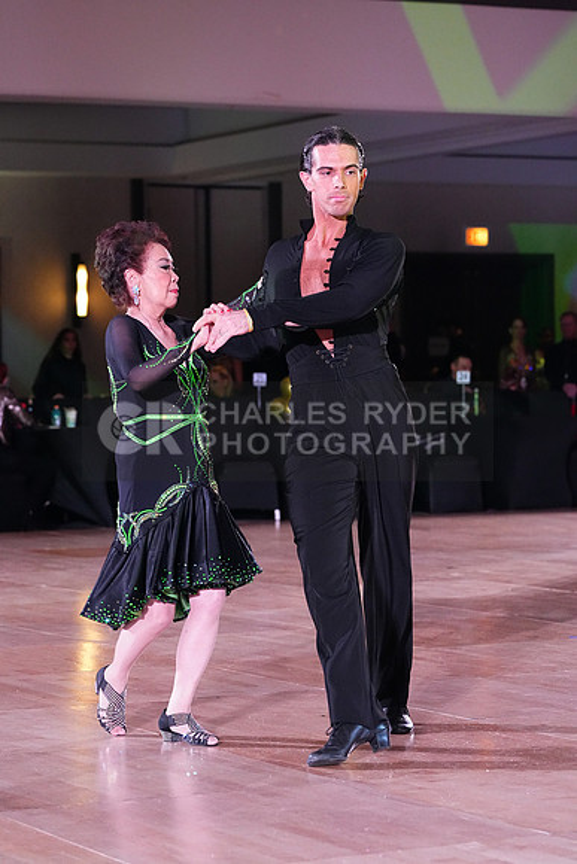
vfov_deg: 19.3
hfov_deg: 12.9
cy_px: 432
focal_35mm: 106
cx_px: 288
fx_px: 2547
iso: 8000
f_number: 5
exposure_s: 1/320
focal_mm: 106
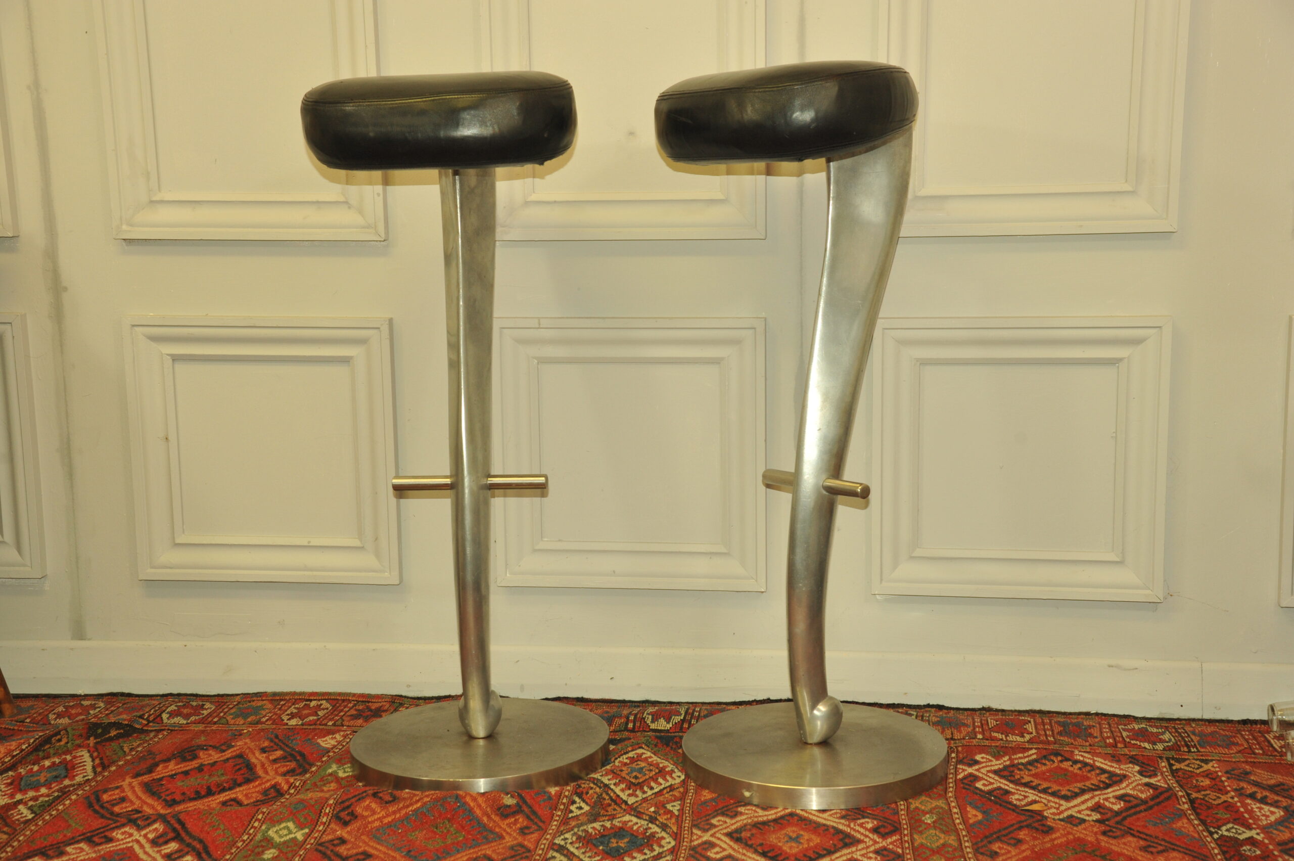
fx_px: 1796
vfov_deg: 27.0
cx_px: 647
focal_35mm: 50
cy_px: 430
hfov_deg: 39.6
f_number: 6.3
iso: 1250
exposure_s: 1/60
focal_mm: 50
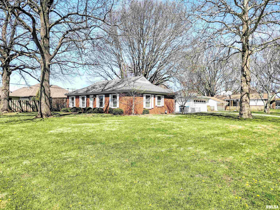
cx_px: 140
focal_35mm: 27
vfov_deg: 51.4
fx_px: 218
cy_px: 105
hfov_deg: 65.3
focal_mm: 4.71
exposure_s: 1/1508
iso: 100
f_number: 1.7
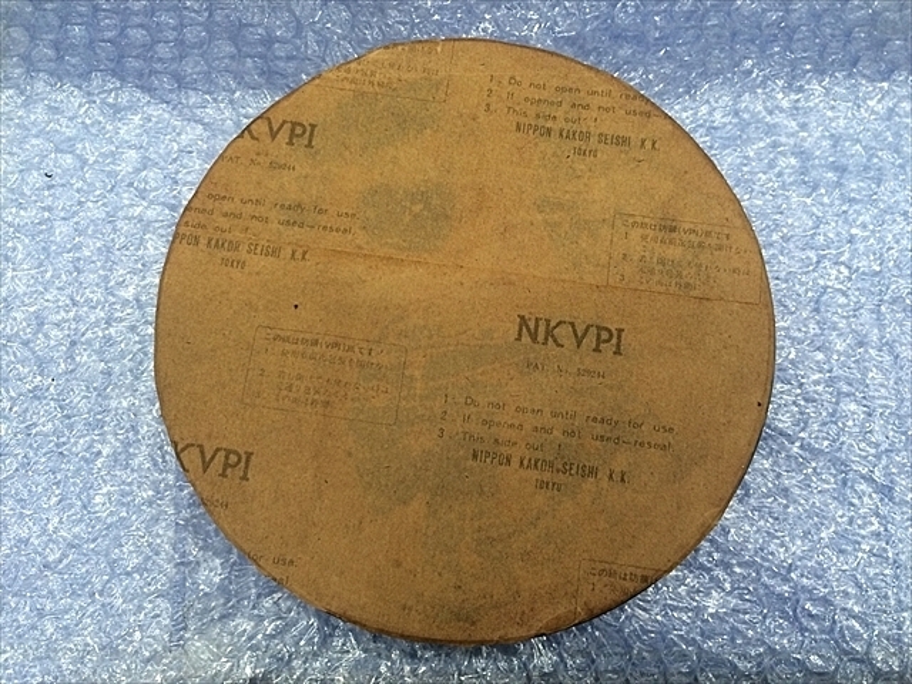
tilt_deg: -78.9
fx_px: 764
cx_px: 456
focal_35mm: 29
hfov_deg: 61.7
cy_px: 342
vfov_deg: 48.2
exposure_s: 1/30
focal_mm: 4.15
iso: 64
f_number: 2.2
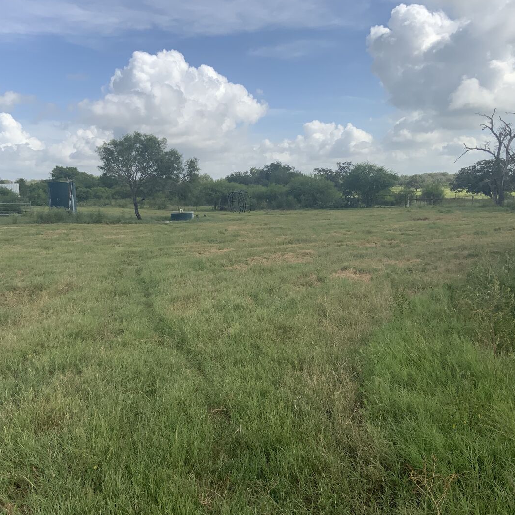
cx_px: 224
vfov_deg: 47.2
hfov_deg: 47.1
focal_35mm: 35
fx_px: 589
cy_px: 258
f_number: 1.8
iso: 20
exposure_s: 1/1912
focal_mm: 3
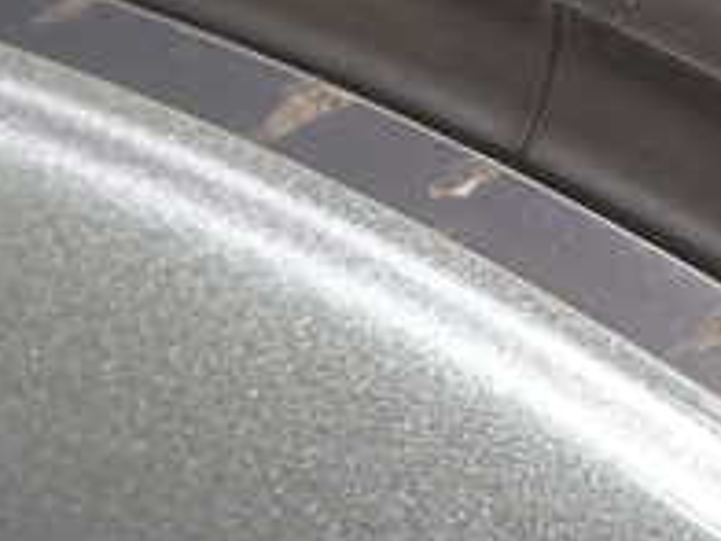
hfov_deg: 21.0
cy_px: 350
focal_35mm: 92
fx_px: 1916
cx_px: 596
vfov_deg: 16.0
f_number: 2.3
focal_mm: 5.4
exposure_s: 1/40
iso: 200
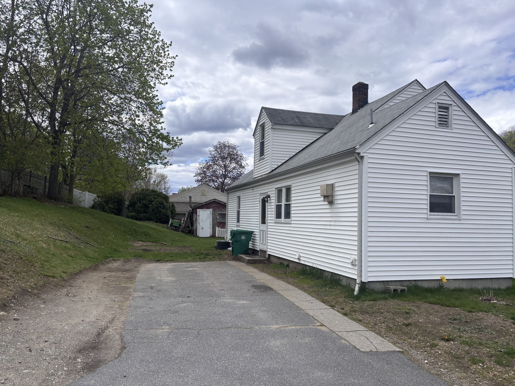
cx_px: 258
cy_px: 193
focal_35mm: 26
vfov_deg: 53.1
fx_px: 387
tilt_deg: +3.5
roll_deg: -1.2
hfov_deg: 67.3
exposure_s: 1/5348
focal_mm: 5.96
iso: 50
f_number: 1.6
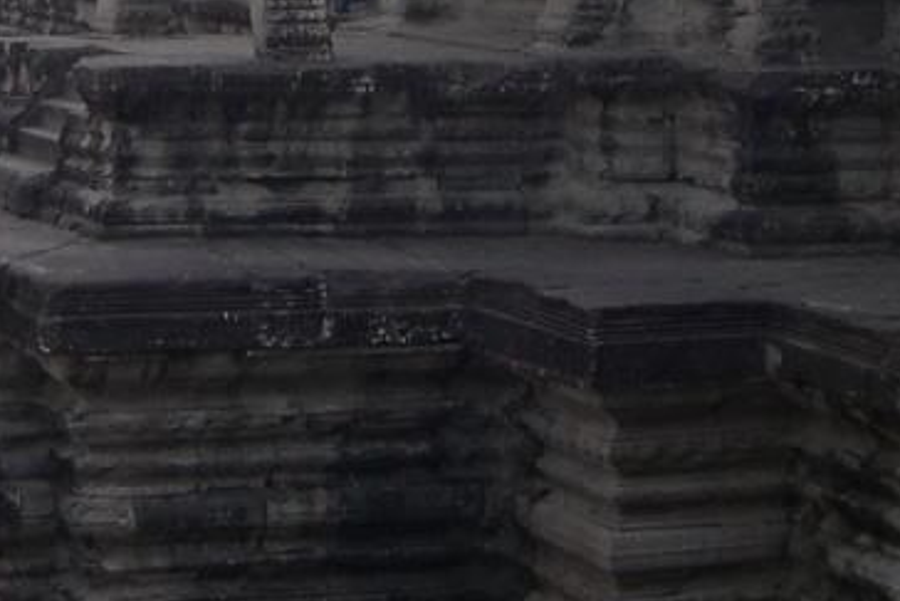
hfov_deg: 14.6
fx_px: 3476
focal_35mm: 139
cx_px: 49
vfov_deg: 9.7
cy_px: -225
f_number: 2.8
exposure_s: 1/523
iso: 100
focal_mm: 8
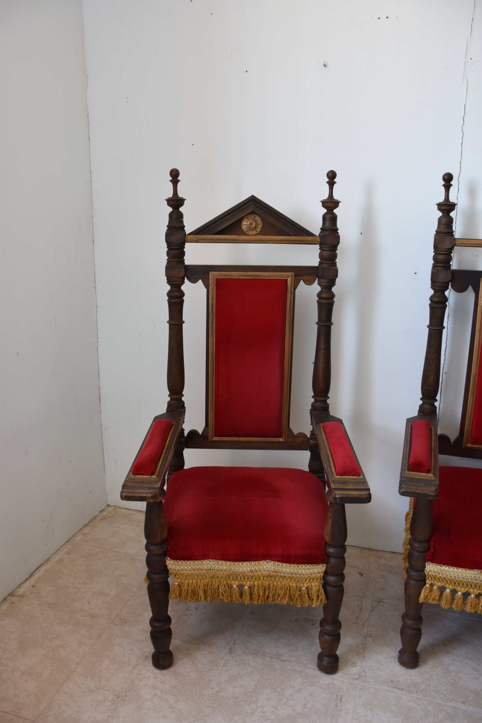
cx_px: 241
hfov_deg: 43.6
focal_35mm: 30
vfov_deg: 61.9
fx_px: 602
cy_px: 362
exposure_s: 1/60
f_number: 4
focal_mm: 20
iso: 800
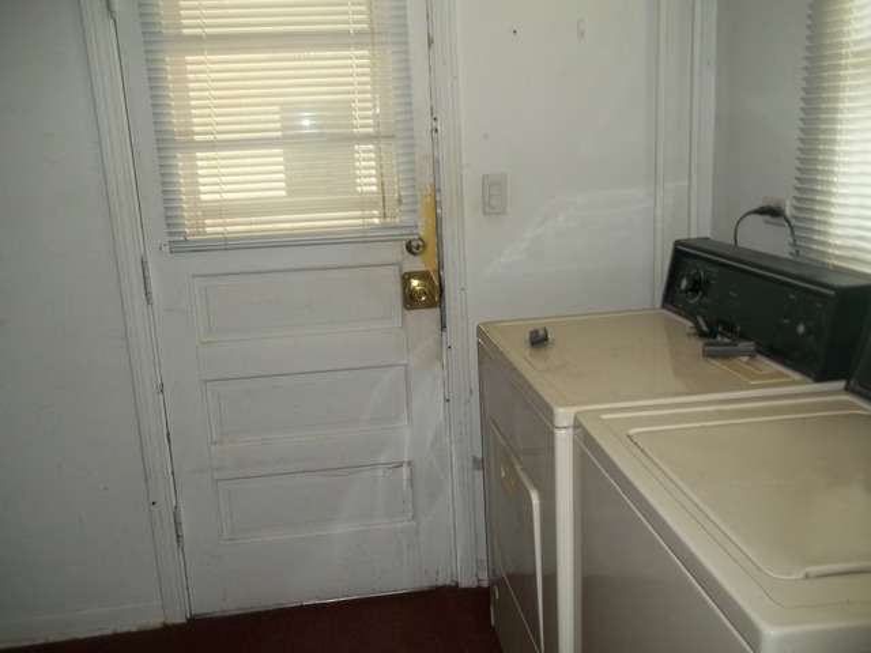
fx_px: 805
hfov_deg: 56.8
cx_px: 436
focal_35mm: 32
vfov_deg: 44.2
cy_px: 326
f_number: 2.9
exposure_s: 1/30
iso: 160
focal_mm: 5.7
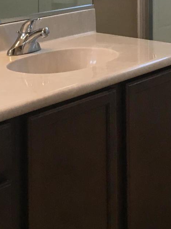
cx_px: 148
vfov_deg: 20.5
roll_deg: +1.3
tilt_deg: -0.7
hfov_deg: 16.4
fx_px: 586
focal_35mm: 89
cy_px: -48
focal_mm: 3.99
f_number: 1.8
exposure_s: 1/30
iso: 32
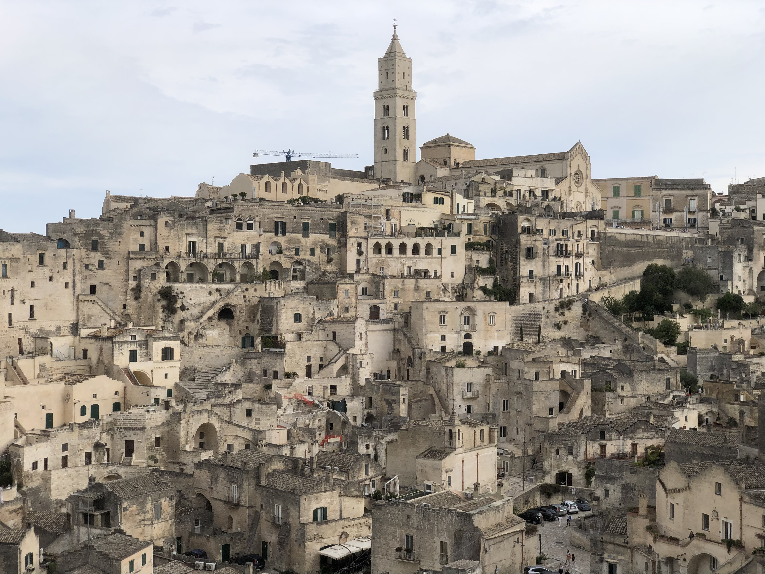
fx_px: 1149
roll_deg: +0.6
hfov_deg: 36.8
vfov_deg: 28.0
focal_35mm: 52
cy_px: 287
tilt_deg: -0.5
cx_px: 382
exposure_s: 1/810
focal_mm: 6
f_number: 2.4
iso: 16
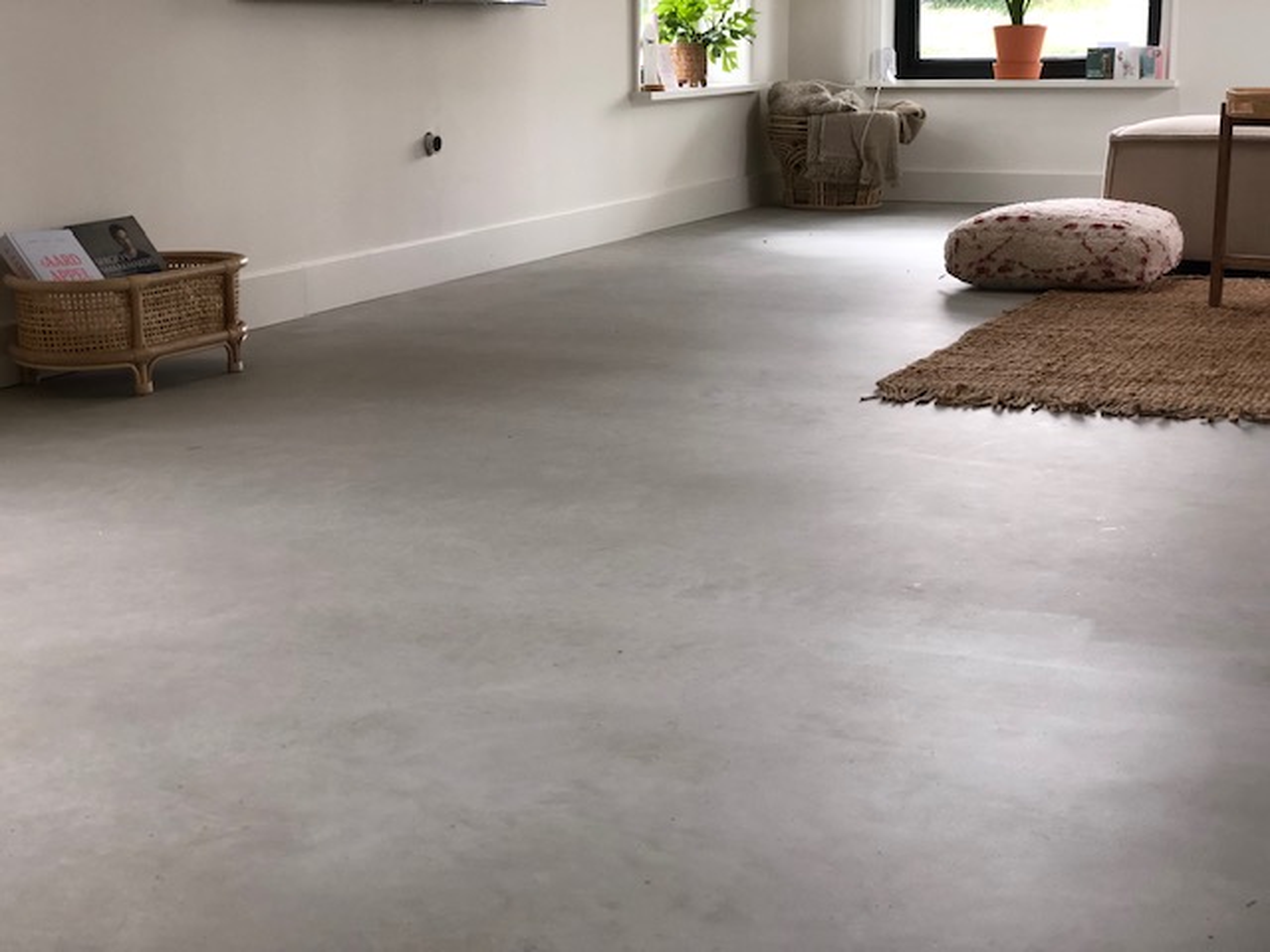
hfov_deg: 33.8
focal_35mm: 57
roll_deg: +0.0
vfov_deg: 25.7
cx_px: 635
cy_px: 476
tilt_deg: -13.6
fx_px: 2091
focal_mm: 6.6
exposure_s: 1/30
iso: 50
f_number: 2.8
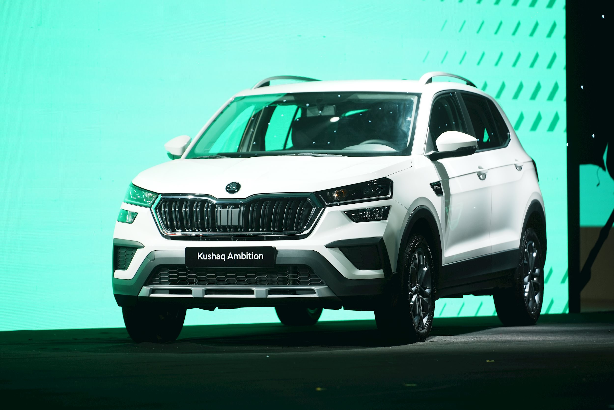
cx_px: 307
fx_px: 3070
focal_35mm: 180
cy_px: 205
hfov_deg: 11.4
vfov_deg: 7.6
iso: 500
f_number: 3.2
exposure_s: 1/400
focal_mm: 180
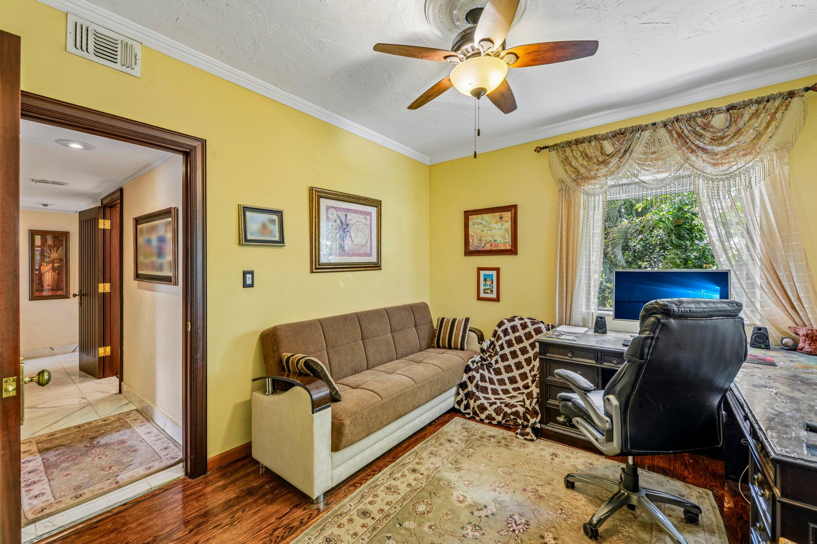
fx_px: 318
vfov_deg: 81.2
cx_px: 408
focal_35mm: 14
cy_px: 272
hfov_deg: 104.3
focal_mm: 14
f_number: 9
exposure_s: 1/4
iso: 200
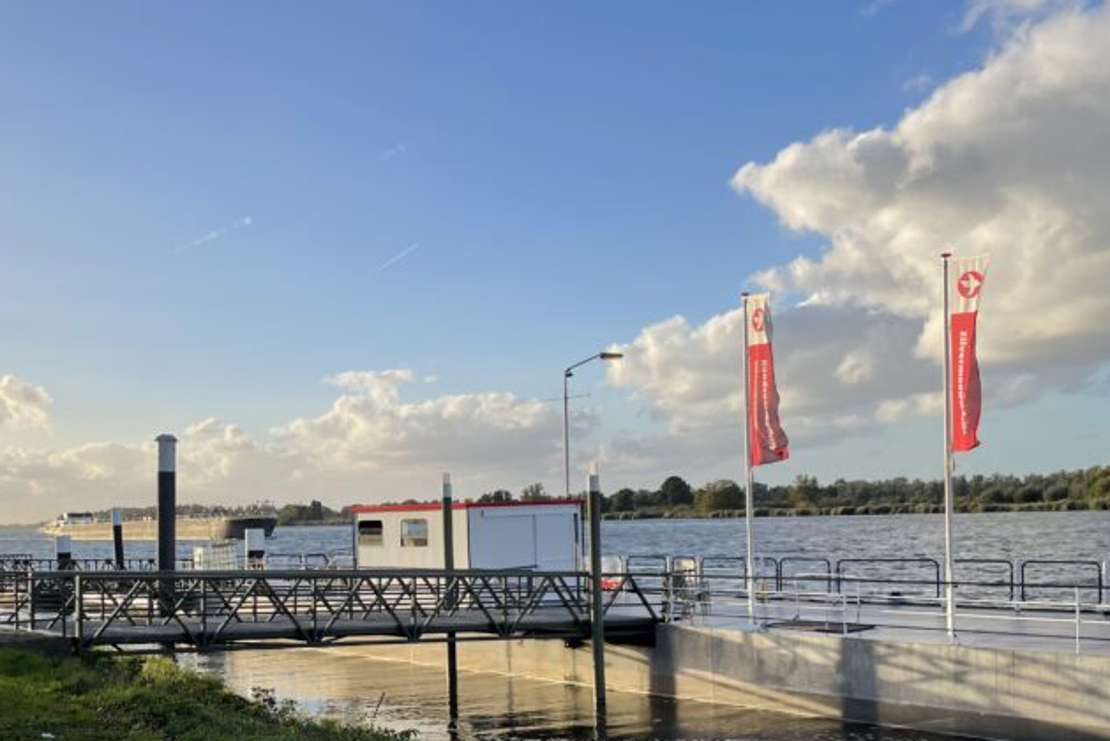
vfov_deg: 30.0
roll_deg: +1.7
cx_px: 379
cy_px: 566
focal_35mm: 44
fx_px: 1357
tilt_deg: -2.3
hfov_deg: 43.9
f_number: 1.6
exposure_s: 1/2618
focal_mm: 4.2
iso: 32
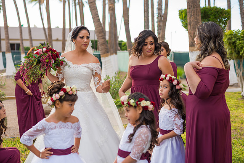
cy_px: 82
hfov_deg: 39.6
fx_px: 339
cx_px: 122
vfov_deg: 27.0
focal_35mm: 50
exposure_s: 1/400
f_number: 2.8
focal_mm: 50
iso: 125
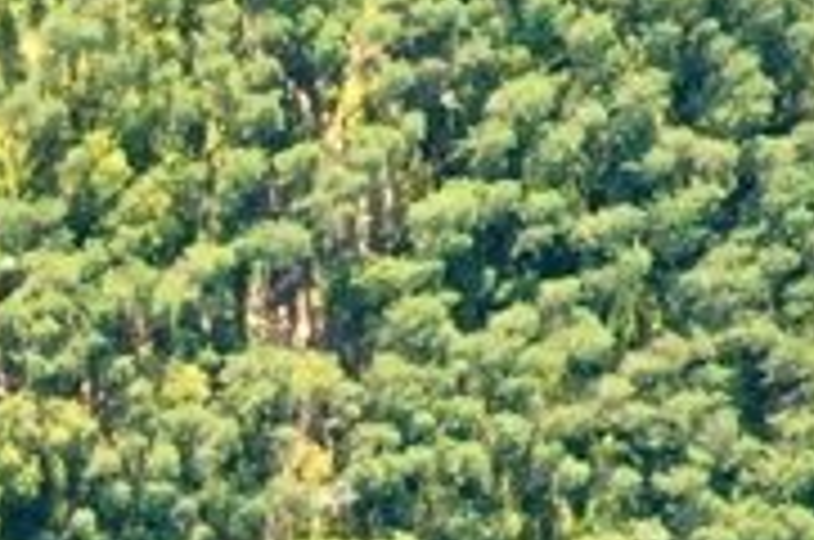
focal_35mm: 124
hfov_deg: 13.8
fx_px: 2799
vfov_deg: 10.6
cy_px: 853
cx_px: -859
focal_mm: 10.26
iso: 400
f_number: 11
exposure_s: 1/200
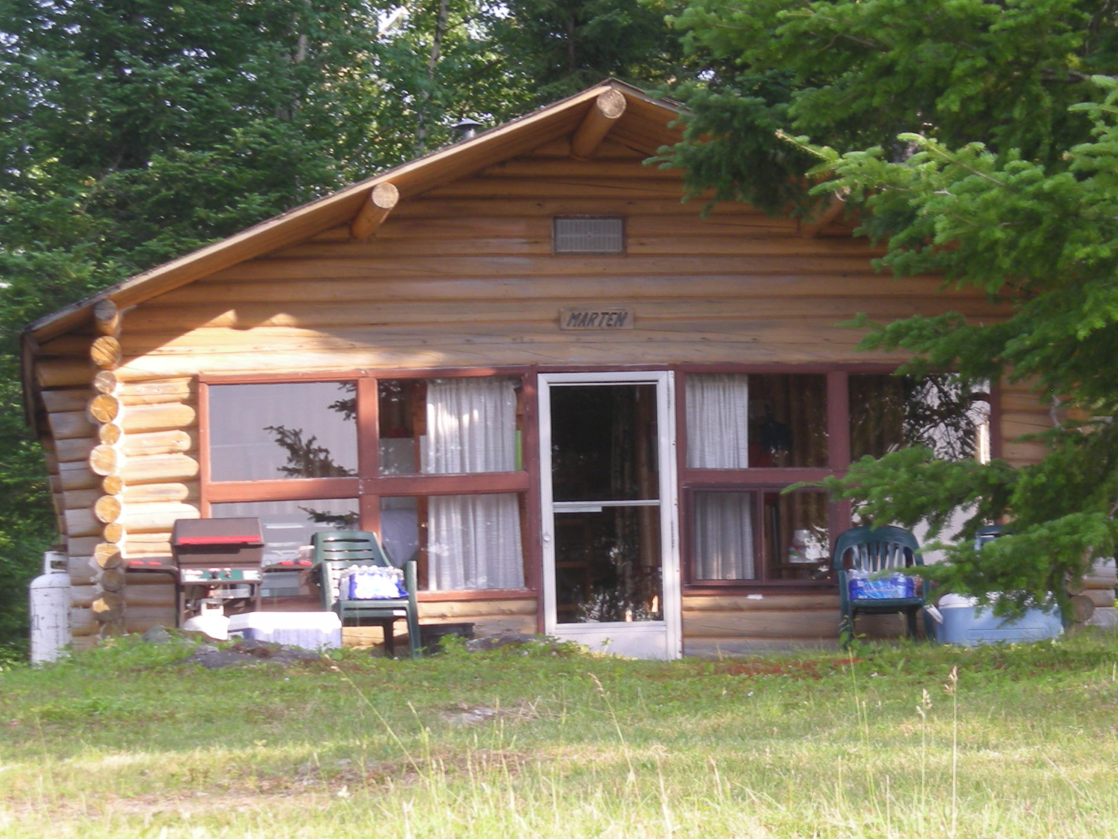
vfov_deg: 10.4
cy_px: 395
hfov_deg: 13.8
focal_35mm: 143
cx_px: 602
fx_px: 4619
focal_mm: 17.1
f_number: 4.7
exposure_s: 1/67.3
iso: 50
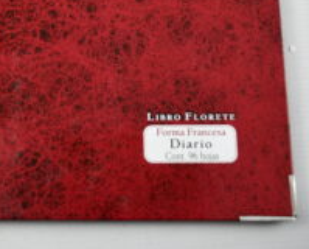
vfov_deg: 15.6
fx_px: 880
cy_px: -33
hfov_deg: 19.7
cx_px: 54
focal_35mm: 96
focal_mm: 23
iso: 640
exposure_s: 1/250
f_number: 3.8
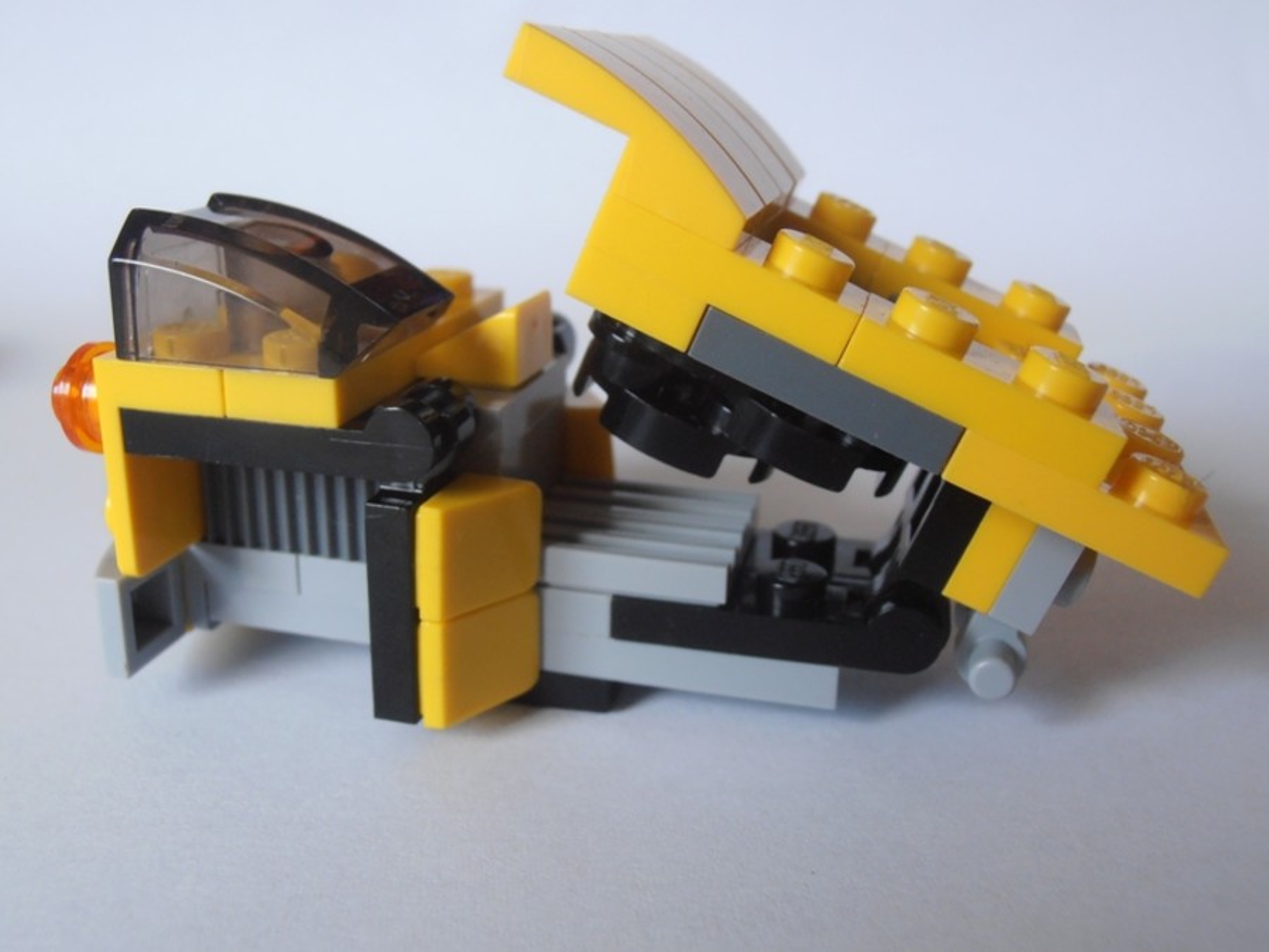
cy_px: 476
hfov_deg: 50.1
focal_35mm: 37
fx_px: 1356
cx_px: 634
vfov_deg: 38.7
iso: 125
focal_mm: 6.61
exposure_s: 1/30
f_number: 3.9
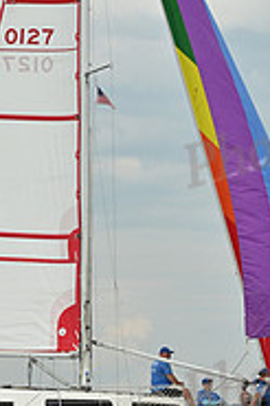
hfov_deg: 5.6
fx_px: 2761
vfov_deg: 8.4
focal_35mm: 245
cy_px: 277
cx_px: 71
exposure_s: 1/1250
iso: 320
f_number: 9
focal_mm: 78
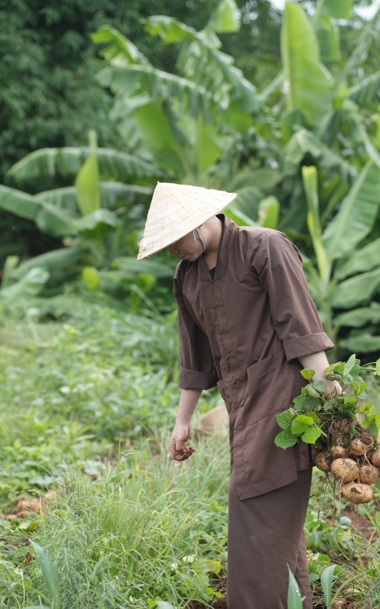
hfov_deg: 14.4
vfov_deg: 22.8
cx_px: 199
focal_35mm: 91
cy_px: 305
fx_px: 1509
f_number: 3.2
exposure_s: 1/1000
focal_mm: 89
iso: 400
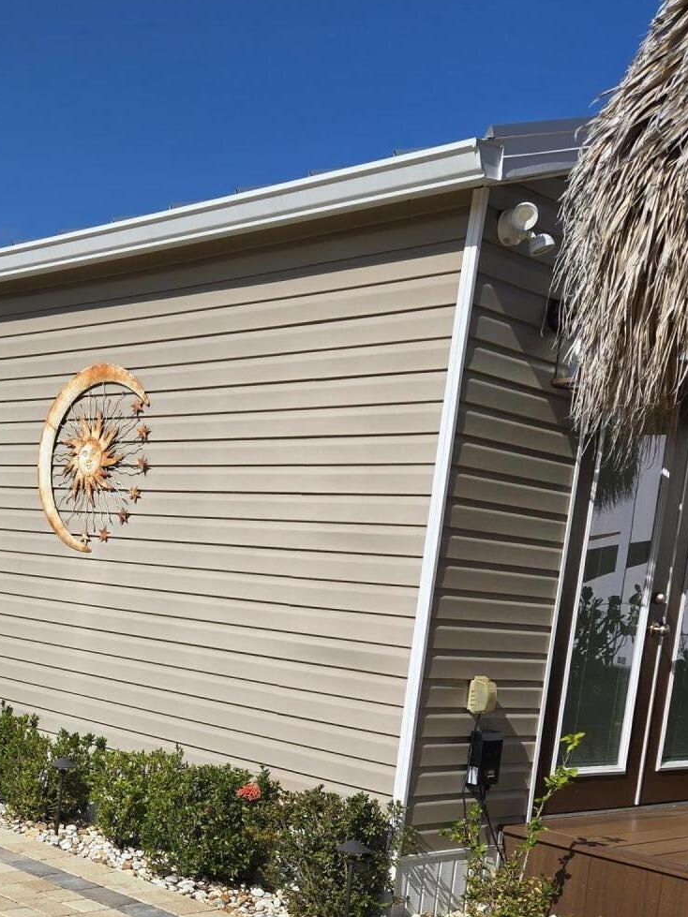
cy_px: 701
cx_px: 90
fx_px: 1246
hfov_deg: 29.8
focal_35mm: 47
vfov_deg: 39.2
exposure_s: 1/3559
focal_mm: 5.4
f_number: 1.8
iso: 25
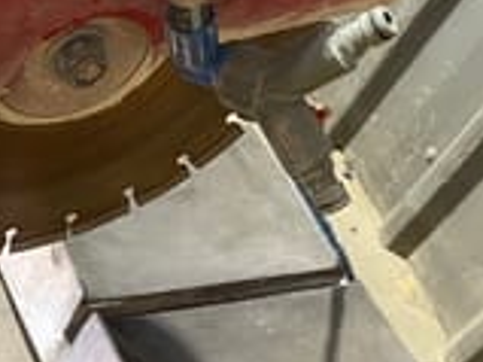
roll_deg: -25.5
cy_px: 120
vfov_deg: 17.9
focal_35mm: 82
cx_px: 55
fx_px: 1143
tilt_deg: -42.0
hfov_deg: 23.3
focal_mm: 4.2
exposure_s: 1/50
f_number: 1.6
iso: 400
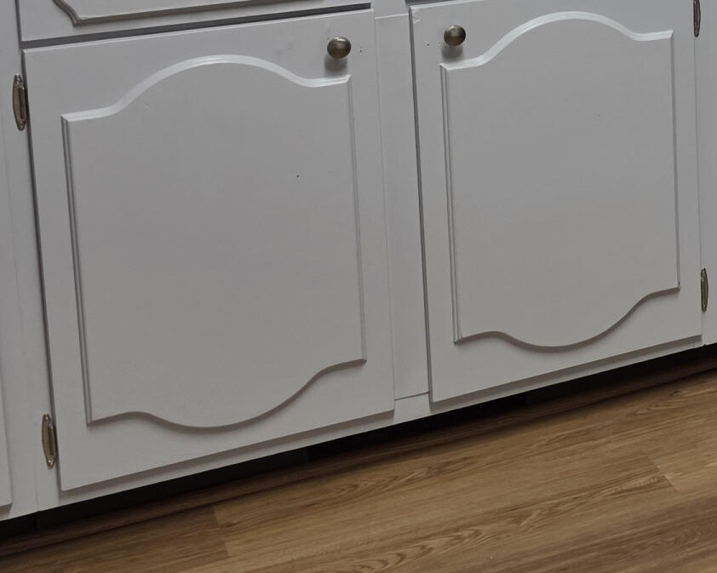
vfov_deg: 18.2
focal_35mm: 80
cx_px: 1032
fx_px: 1697
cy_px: -118
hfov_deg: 20.8
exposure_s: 1/120
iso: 125
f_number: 1.7
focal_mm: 6.3
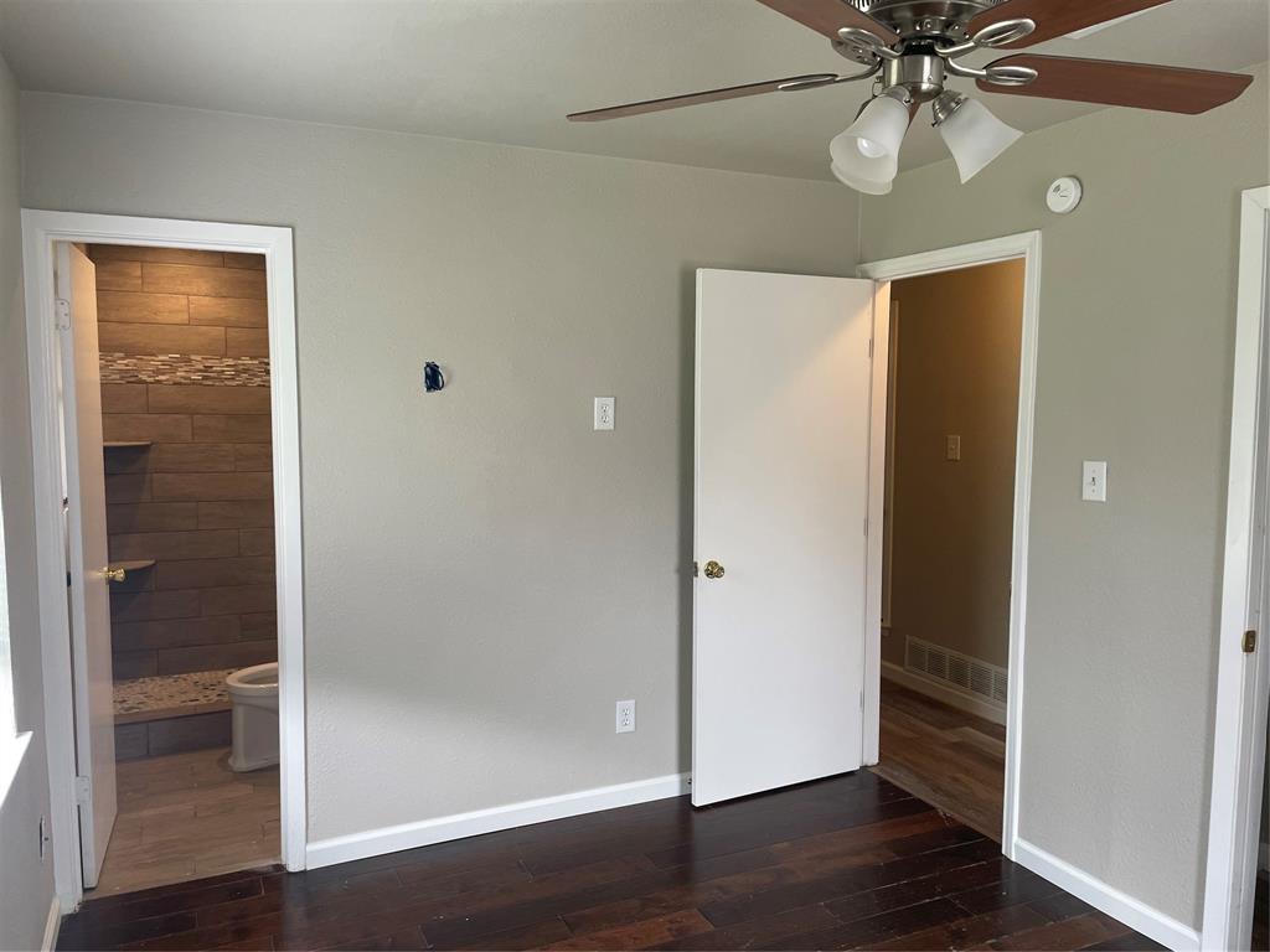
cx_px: 635
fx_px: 954
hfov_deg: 67.3
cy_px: 476
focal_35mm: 26
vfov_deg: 53.1
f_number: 1.6
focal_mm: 4.2
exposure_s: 1/121
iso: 100
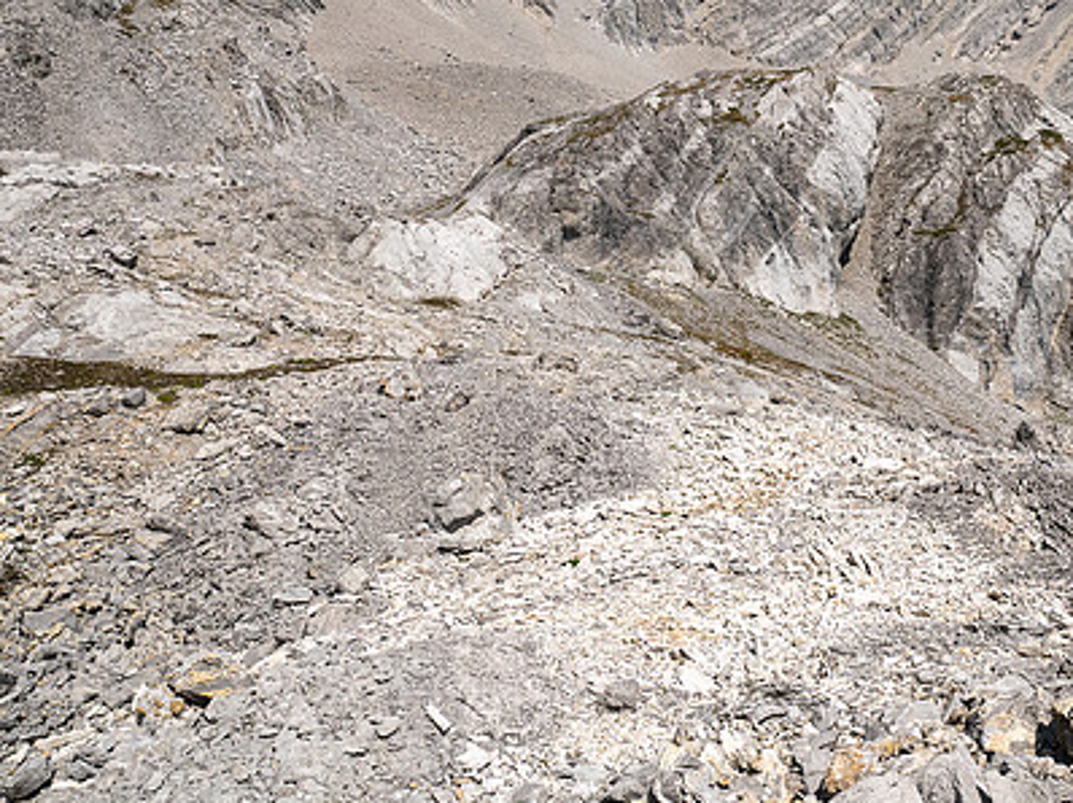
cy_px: 263
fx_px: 1084
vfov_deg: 40.1
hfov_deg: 51.9
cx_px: 693
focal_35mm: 35
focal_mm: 12
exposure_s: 1/500
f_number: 8
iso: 200
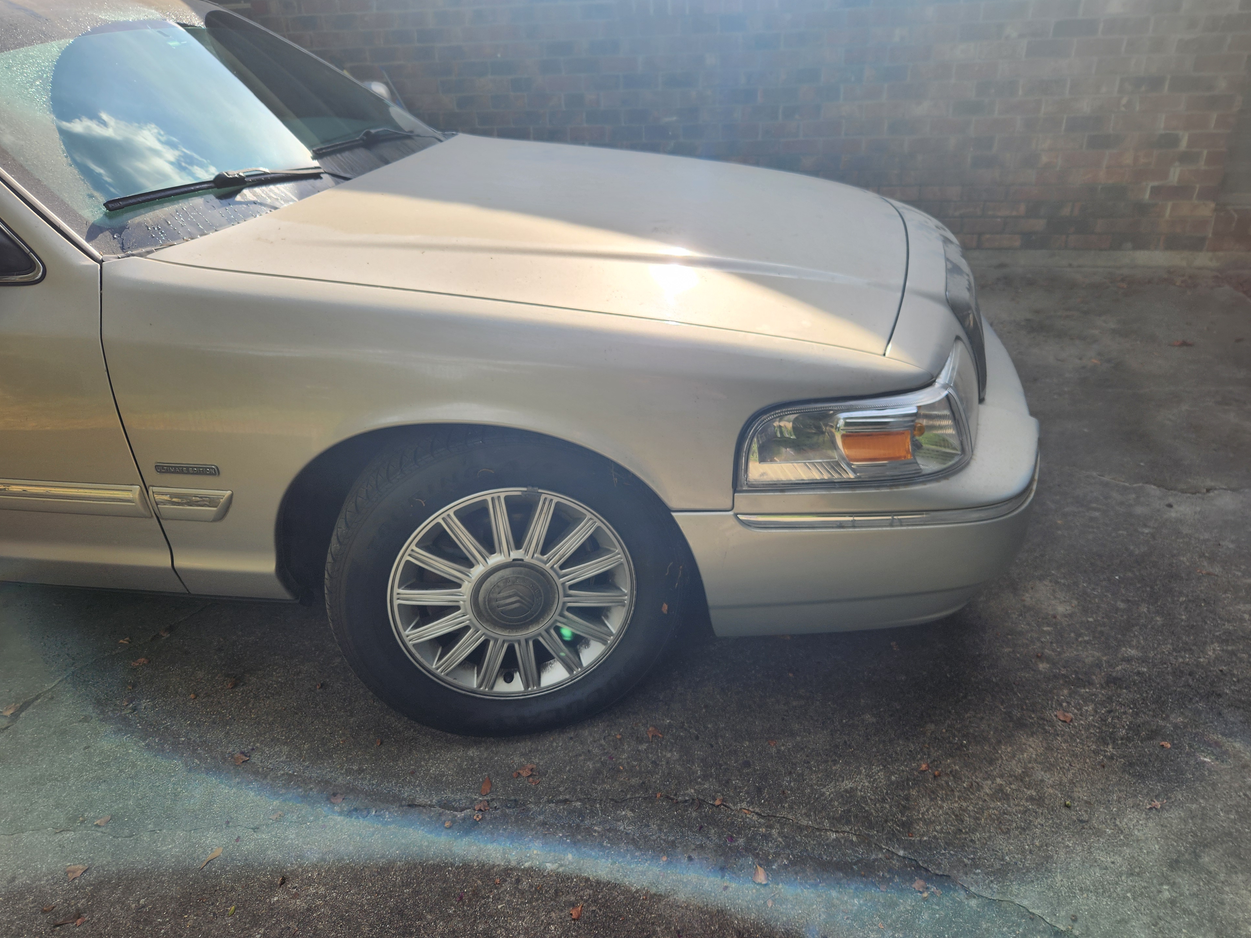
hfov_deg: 71.6
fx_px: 867
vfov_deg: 56.8
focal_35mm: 24
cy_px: 456
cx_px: 608
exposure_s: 1/598
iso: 20
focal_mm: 5.4
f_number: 1.8
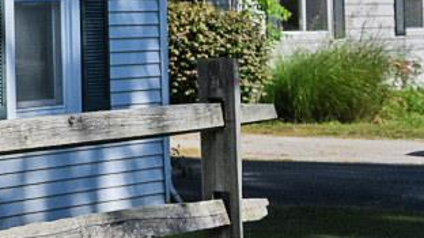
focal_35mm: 136
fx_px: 1528
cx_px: -556
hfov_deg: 12.7
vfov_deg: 8.8
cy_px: -29
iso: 100
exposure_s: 1/640
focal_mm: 27
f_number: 9
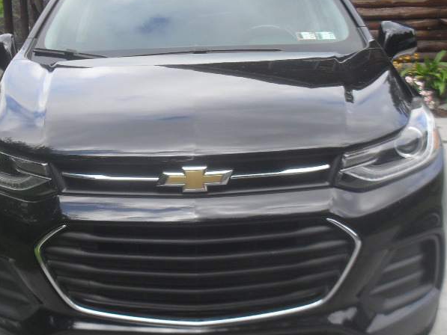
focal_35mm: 60
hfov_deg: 32.1
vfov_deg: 24.4
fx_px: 775
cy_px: 209
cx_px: 177
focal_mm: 6.3
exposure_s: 1/350
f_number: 3.2
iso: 100
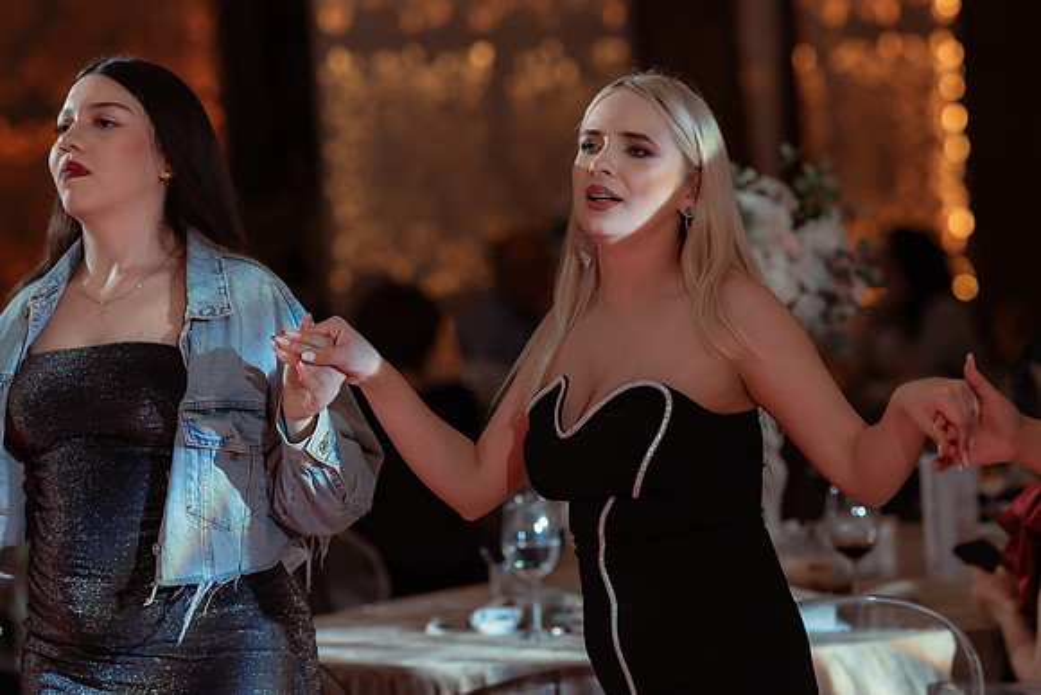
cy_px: 348
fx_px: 4533
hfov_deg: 13.1
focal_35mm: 157
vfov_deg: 8.8
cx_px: 604
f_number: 2.8
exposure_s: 1/250
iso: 1600
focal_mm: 135
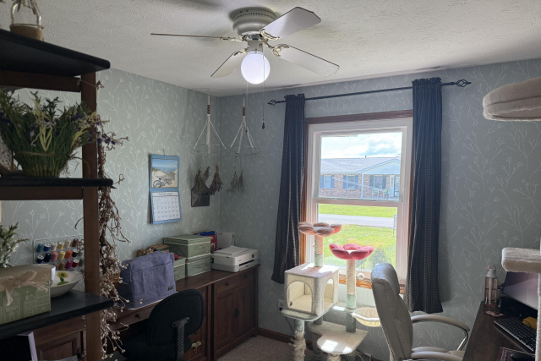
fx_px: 391
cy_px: 206
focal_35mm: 26
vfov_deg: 49.4
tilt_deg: -3.9
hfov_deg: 69.4
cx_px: 279
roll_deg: -0.8
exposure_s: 1/239
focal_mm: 6.76
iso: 160
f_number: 1.78
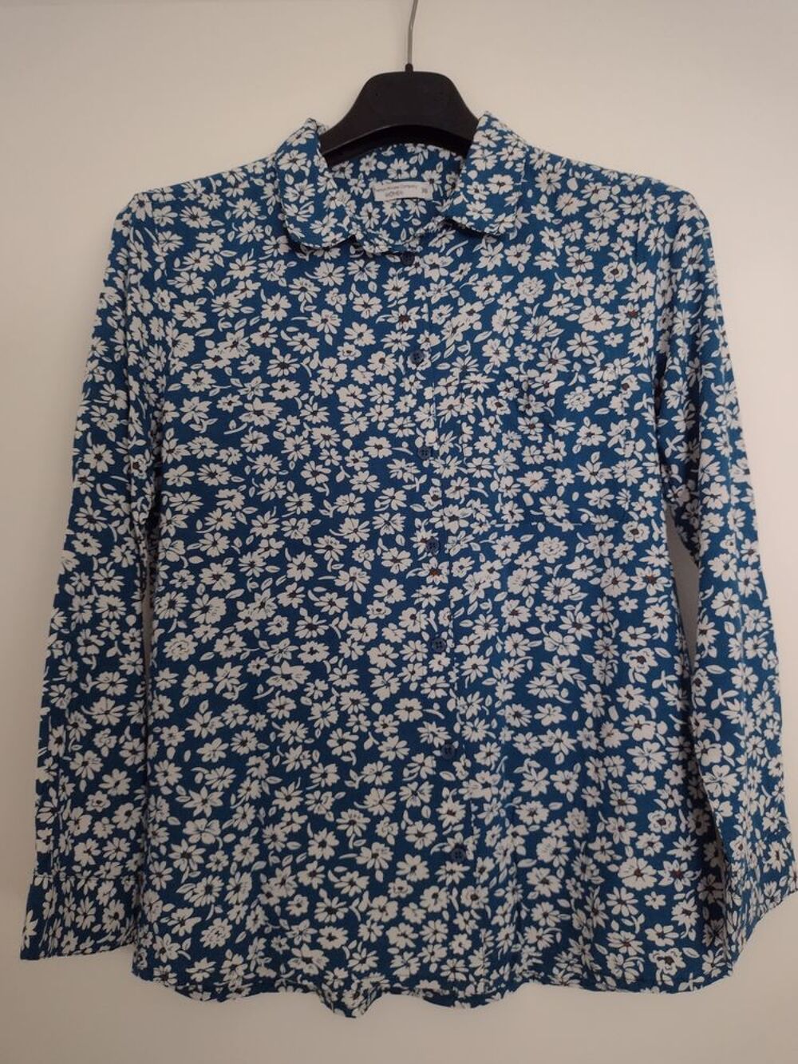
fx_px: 830
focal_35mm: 27
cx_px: 399
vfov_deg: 65.3
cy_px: 532
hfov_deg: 51.4
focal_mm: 4.71
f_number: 1.7
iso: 425
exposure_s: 1/50
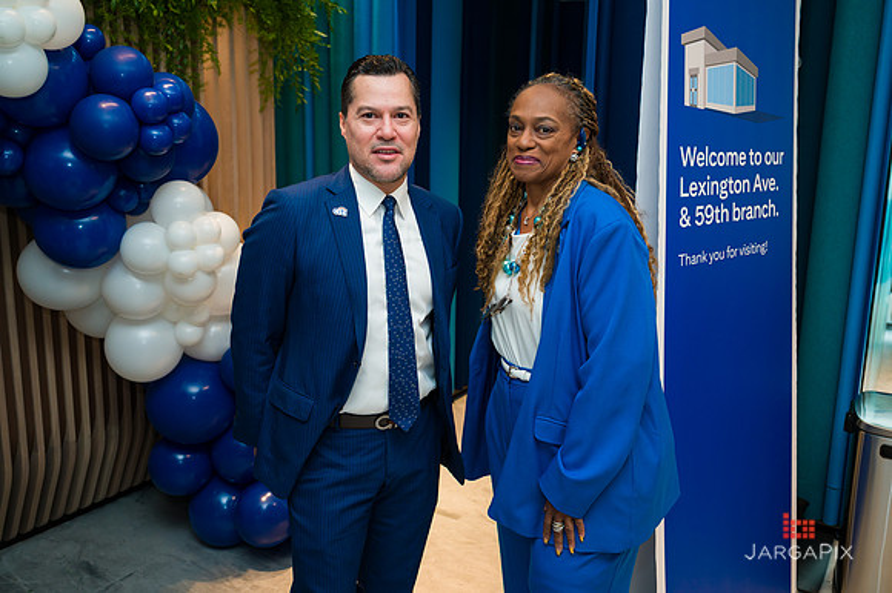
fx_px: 788
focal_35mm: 32
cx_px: 446
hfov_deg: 59.0
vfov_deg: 41.3
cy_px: 281
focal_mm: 30
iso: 400
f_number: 3.5
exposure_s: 1/200
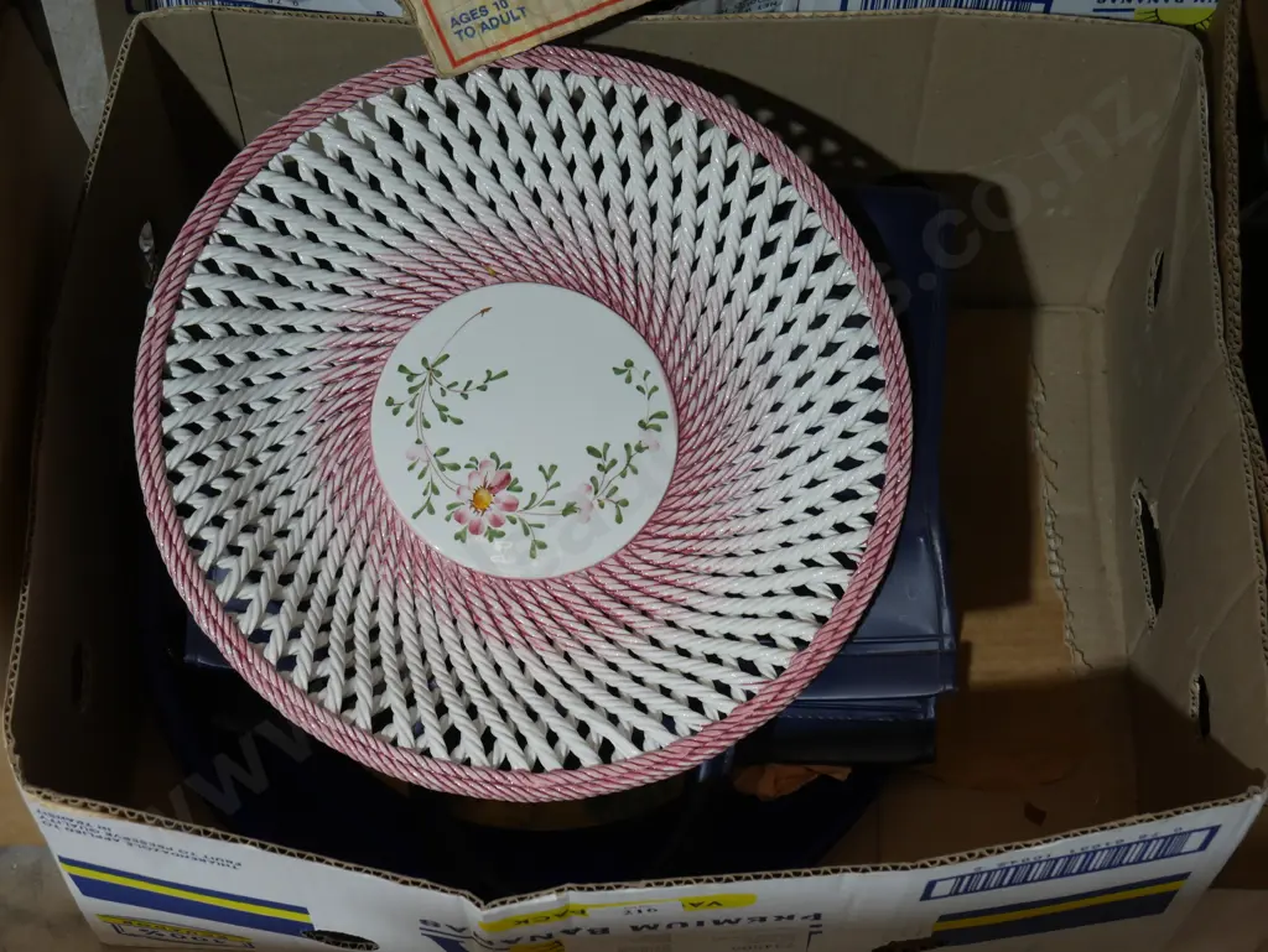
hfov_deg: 34.3
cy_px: 476
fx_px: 2052
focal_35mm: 56
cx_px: 634
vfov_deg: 26.1
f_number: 5.3
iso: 800
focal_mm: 28
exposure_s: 1/60
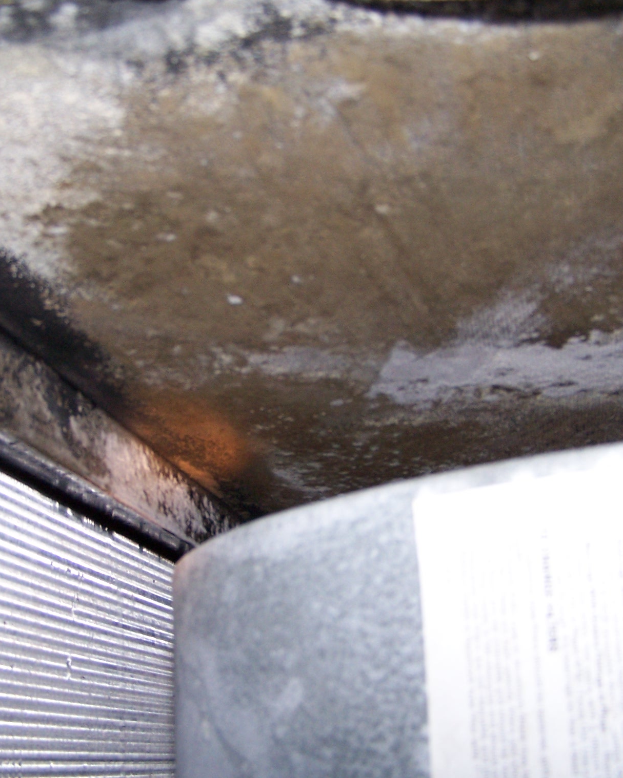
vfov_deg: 37.3
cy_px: 391
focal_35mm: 50
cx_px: 283
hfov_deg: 30.2
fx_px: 1153
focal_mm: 6.3
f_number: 2.8
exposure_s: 1/60
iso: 140
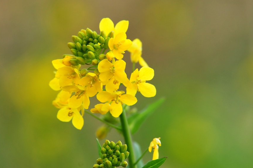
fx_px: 6298
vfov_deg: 1.5
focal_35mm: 897
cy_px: 83
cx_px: 107
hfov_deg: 2.3
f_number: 6.7
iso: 800
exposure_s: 1/45
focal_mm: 500
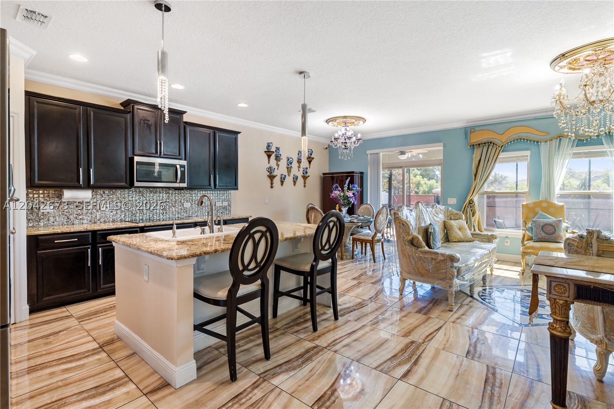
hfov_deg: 93.3
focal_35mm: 17
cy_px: 204
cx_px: 307
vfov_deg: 70.4
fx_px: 290
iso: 800
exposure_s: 1/15
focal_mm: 17
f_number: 13
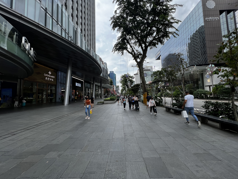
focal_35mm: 13
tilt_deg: +3.3
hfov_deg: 106.2
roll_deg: +1.8
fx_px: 89
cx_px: 119
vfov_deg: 89.9
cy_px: 90
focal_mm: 1.57
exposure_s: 1/704
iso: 32
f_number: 1.8
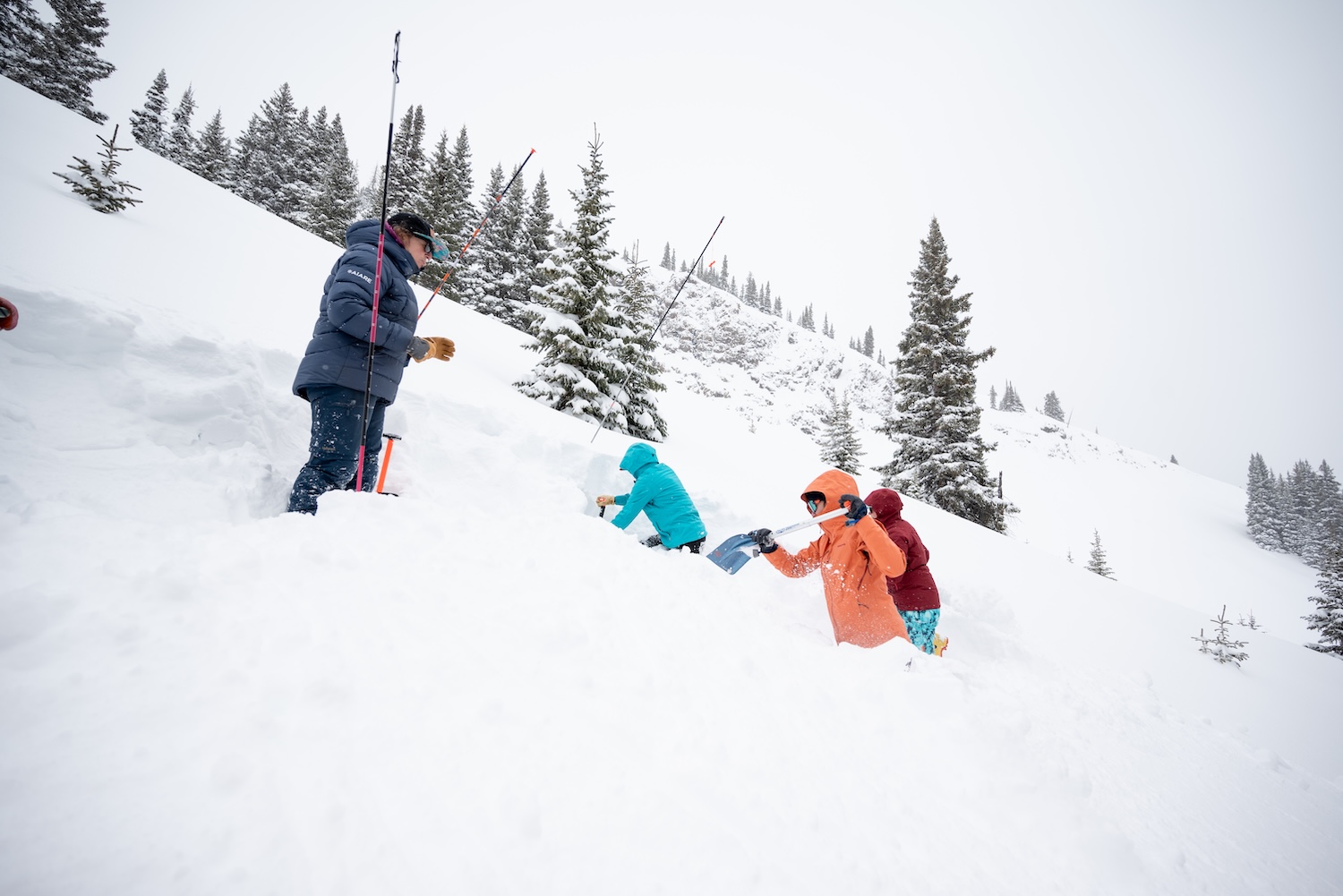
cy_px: 448
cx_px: 672
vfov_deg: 81.2
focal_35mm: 14
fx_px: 522
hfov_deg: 104.2
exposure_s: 1/800
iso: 100
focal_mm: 14
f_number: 4
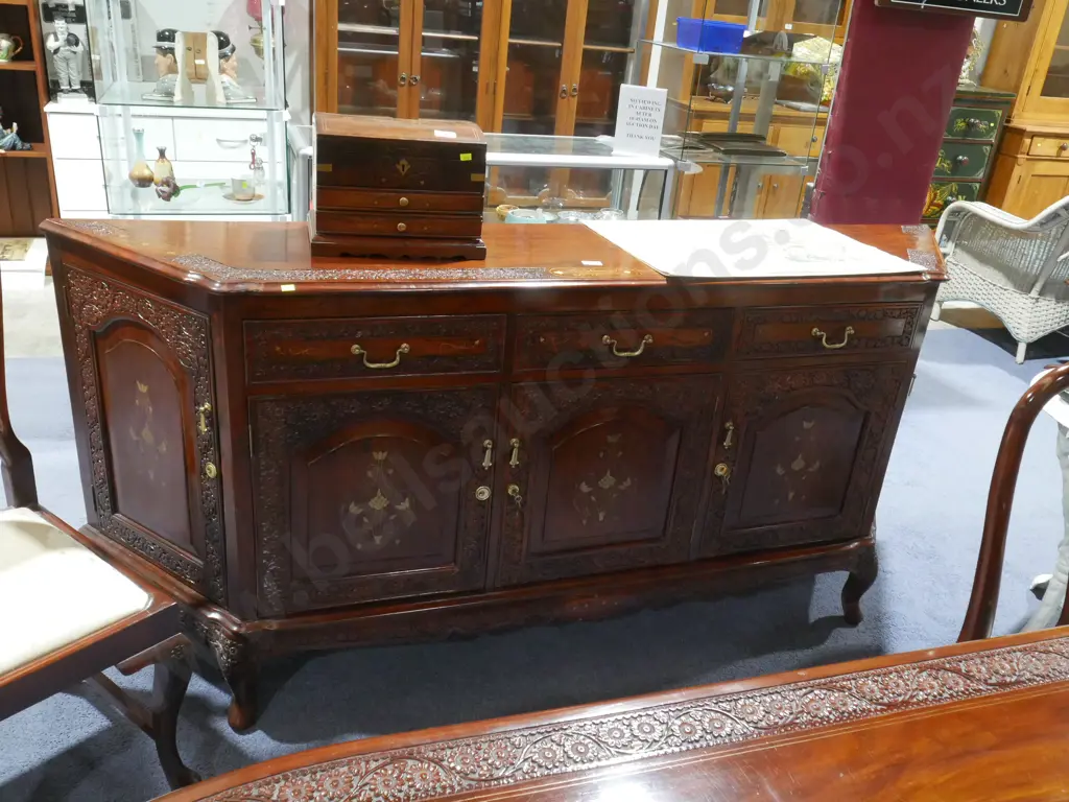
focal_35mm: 28
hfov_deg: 63.4
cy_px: 401
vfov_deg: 49.7
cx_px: 534
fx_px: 865
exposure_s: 1/40
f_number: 9
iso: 3200
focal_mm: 14
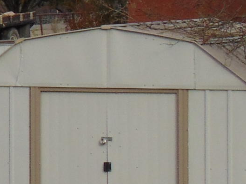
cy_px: 18
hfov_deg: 4.8
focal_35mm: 403
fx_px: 2862
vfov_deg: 3.7
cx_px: -318
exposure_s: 1/160
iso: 80
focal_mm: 12.8
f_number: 9.6
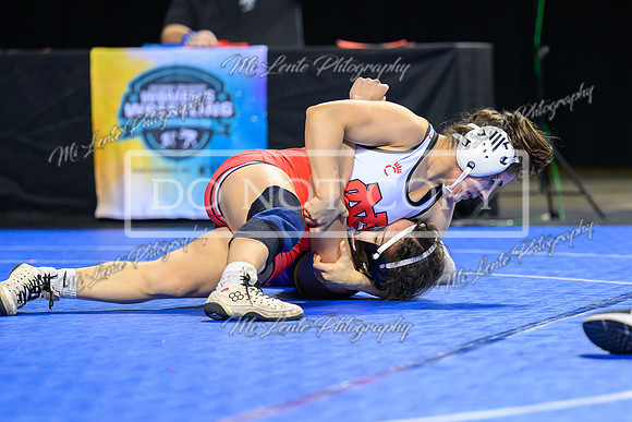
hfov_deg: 10.3
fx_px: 3505
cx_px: 373
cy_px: 258
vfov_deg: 6.9
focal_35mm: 200
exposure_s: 1/1000
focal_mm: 140
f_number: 2.8
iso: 3200
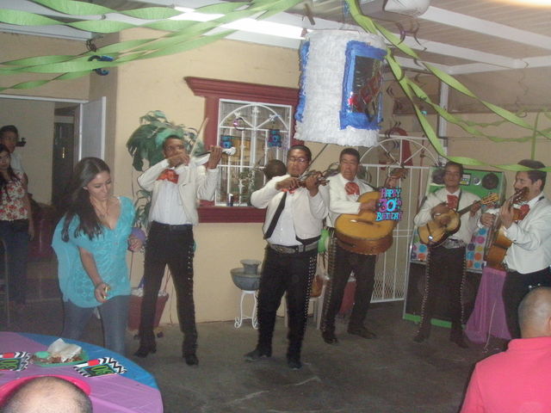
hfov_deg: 49.0
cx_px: 276
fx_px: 605
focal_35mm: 38
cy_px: 206
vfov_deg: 37.7
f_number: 3.5
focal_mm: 6.7
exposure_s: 1/30
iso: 640
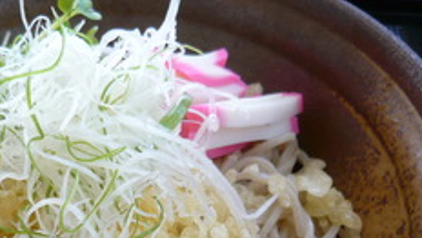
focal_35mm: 65
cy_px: 210
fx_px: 728
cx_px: 75
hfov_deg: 31.4
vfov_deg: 18.3
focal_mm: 5.5
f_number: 2.8
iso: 100
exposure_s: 1/50
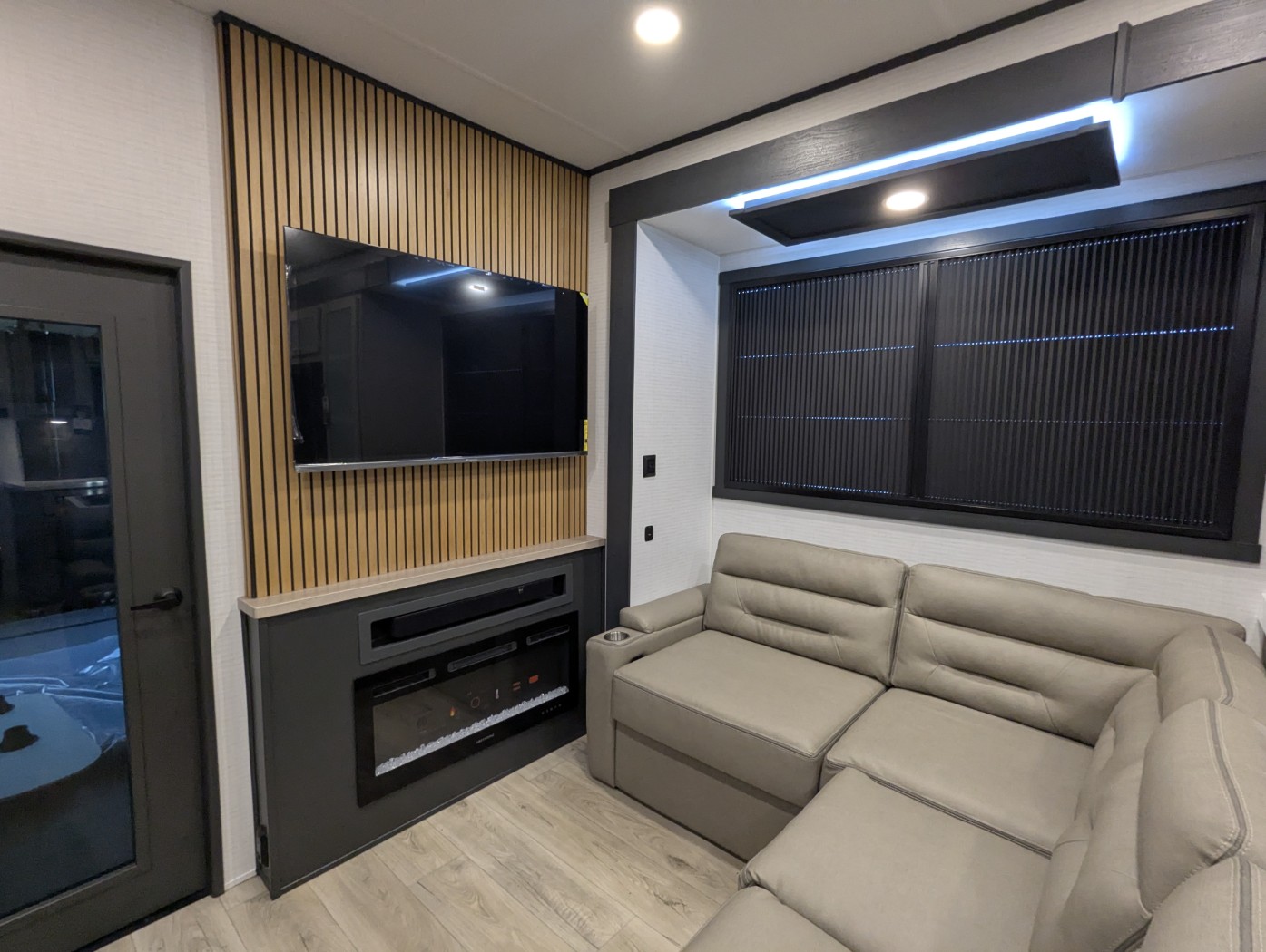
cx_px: 633
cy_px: 476
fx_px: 586
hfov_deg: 94.4
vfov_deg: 78.2
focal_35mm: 16
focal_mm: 2.35
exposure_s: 1/65
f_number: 2.2
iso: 306
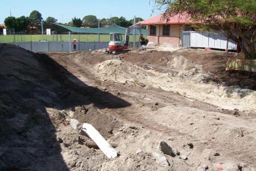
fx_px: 270
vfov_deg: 35.1
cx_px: 128
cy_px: 84
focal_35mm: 38
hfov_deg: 50.7
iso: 80
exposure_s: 1/394
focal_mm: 6
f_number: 4.8
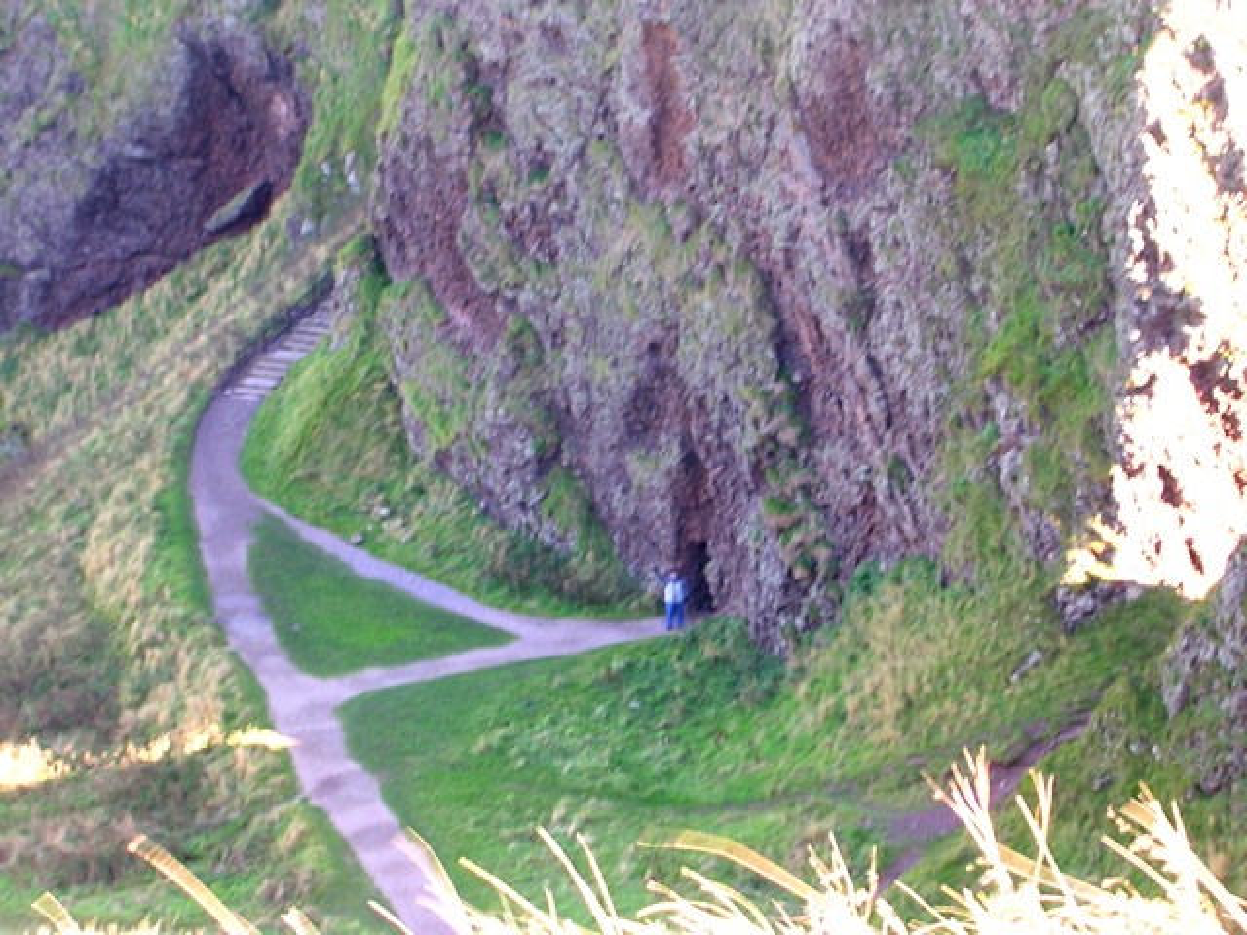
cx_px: 624
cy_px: 468
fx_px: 4143
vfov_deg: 12.9
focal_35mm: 115
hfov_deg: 17.1
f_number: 4.9
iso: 50
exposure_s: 1/12.4
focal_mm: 17.4
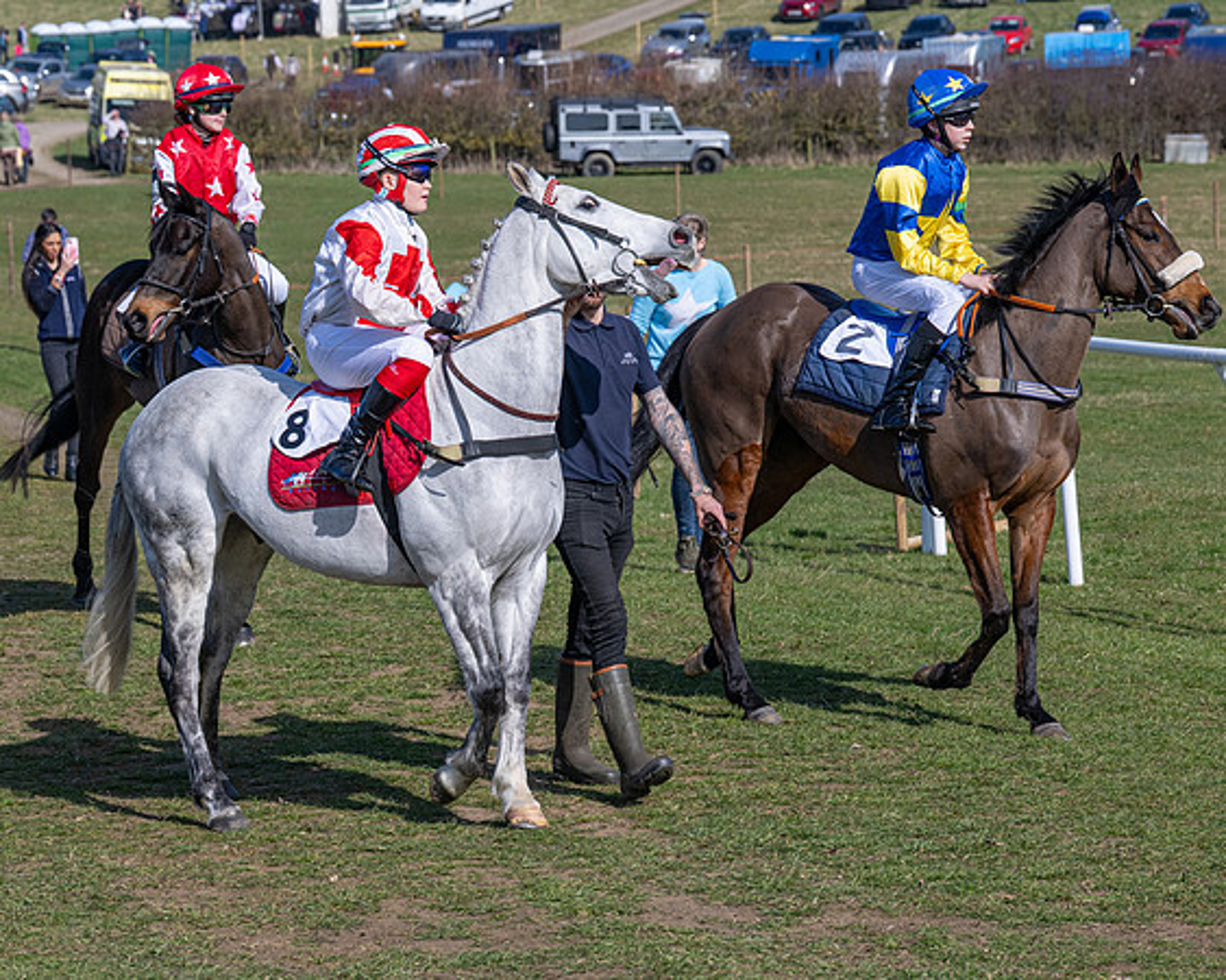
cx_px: 646
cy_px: 490
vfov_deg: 11.4
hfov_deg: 14.2
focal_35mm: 135
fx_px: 4906
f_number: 5
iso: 200
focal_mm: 80
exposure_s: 1/2000
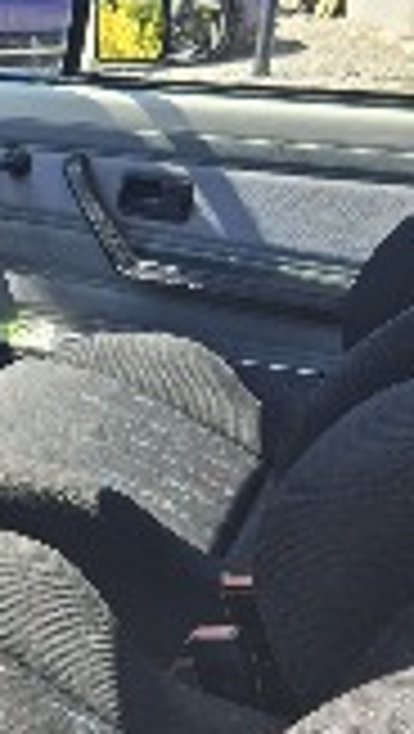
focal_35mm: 64
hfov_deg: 17.7
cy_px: 378
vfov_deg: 32.8
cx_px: -117
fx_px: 1246
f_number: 1.8
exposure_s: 1/333
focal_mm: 5.4
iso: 25
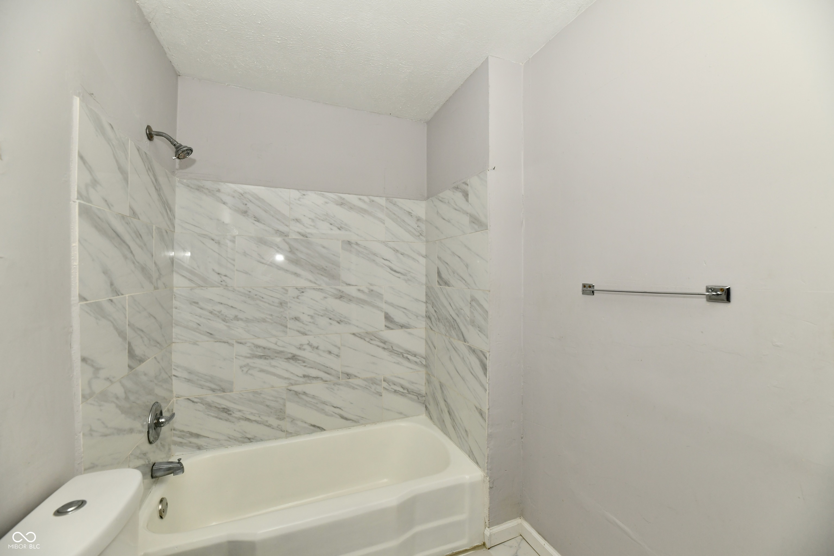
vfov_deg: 81.2
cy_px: 278
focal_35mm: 14
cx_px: 417
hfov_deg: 104.3
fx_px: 324
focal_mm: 14
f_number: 6.3
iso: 640
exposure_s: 1/60
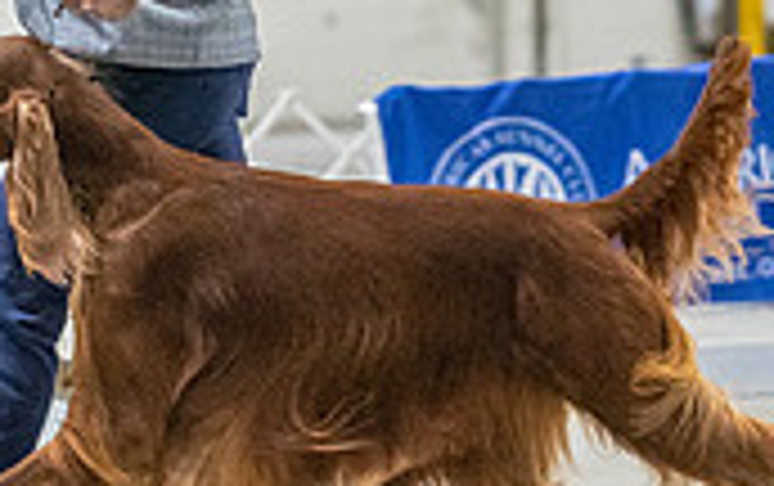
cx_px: 459
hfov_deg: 6.6
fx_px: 6674
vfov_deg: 4.2
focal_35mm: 316
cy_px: 2
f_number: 3.2
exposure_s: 1/400
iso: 6400
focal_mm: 92
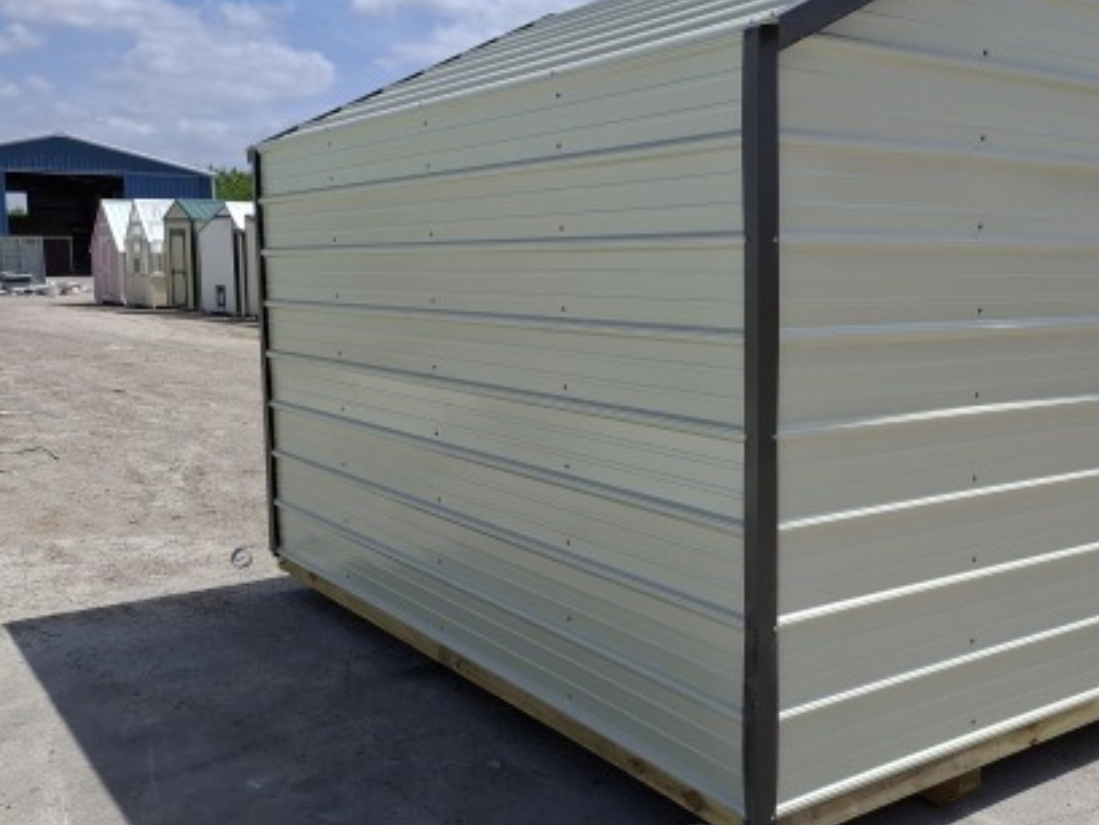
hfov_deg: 49.7
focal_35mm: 36
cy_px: 392
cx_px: 793
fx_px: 1143
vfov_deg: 39.7
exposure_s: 1/2375
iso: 50
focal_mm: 5.54
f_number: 1.8
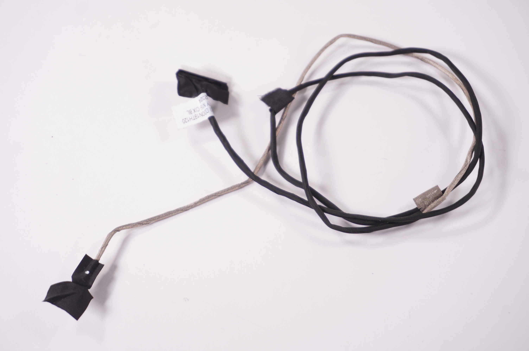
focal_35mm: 75
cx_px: 264
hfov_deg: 27.0
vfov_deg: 18.1
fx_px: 1101
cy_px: 176
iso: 250
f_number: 5.6
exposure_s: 1/160
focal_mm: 50
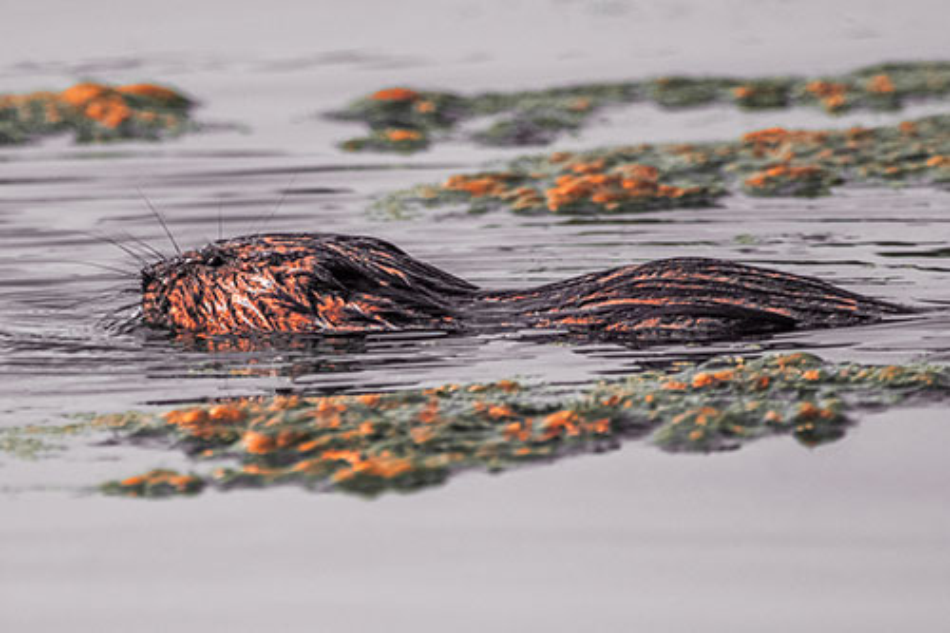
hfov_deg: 1.7
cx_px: 475
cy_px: 316
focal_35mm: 1200
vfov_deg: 1.1
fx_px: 31654
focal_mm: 1200
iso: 3200
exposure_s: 1/4000
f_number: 13
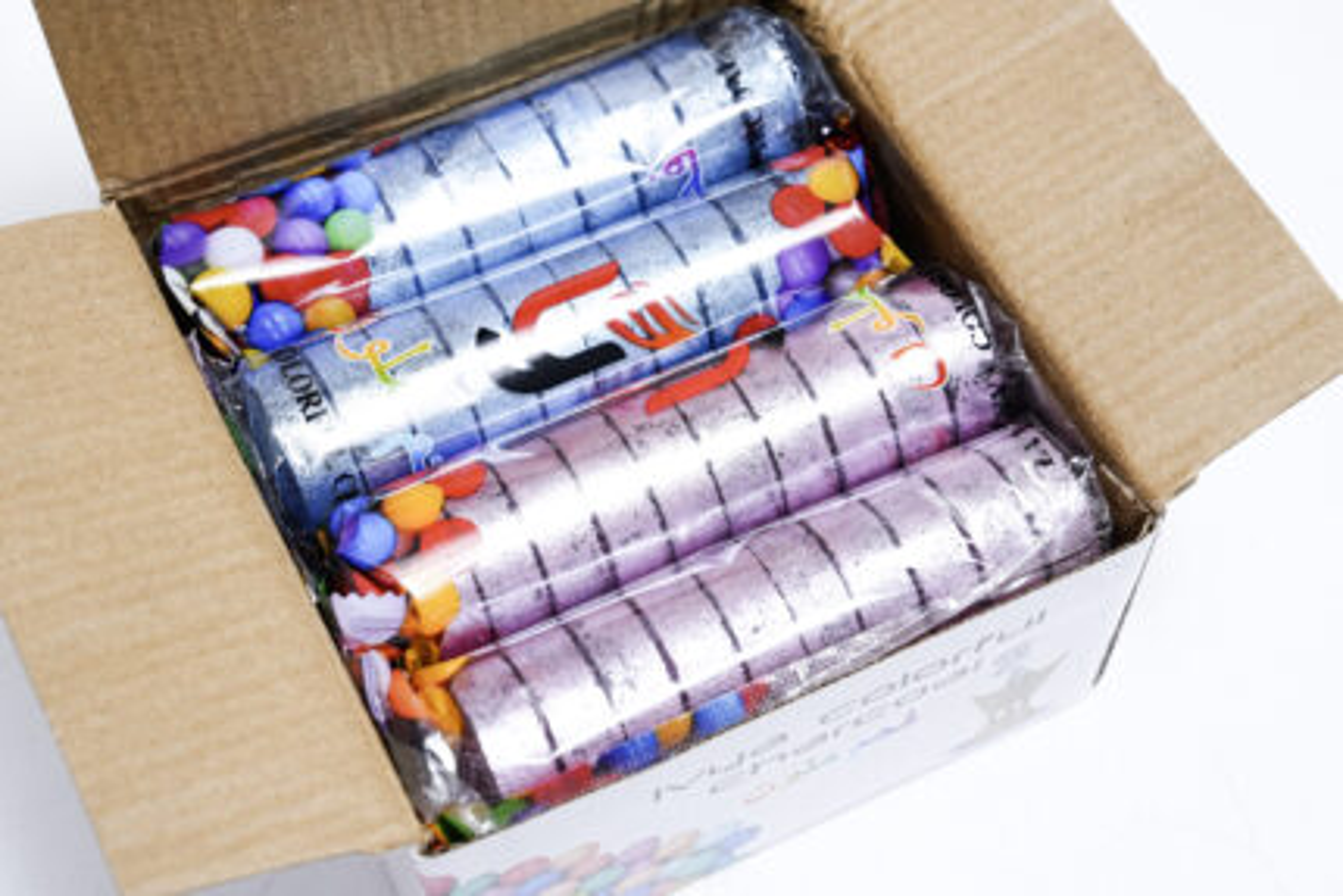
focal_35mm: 70
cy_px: 448
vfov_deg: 19.5
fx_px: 2612
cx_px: 672
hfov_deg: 28.8
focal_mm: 70
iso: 3200
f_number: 8
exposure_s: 1/250
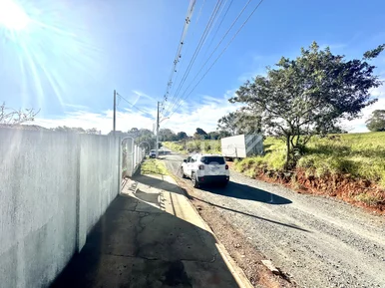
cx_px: 192
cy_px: 144
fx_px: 156
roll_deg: -0.8
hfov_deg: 102.1
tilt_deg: -0.6
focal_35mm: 14
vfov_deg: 85.6
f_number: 2.2
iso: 40
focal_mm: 2.22
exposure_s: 1/2817
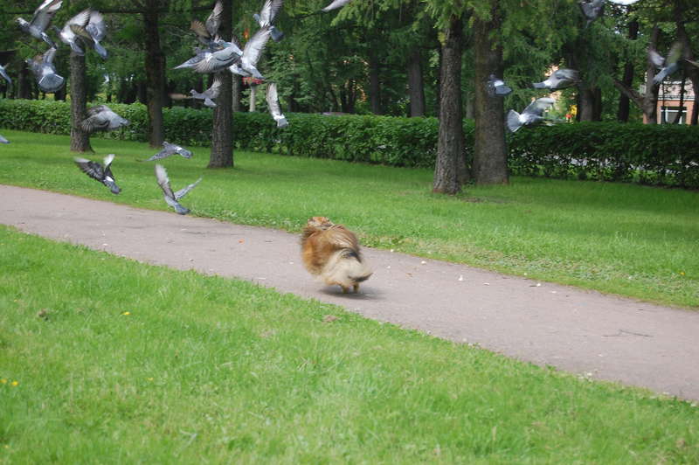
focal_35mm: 82
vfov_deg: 16.5
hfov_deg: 24.6
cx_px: 350
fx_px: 1601
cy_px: 232
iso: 560
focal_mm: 55
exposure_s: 1/500
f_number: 5.6
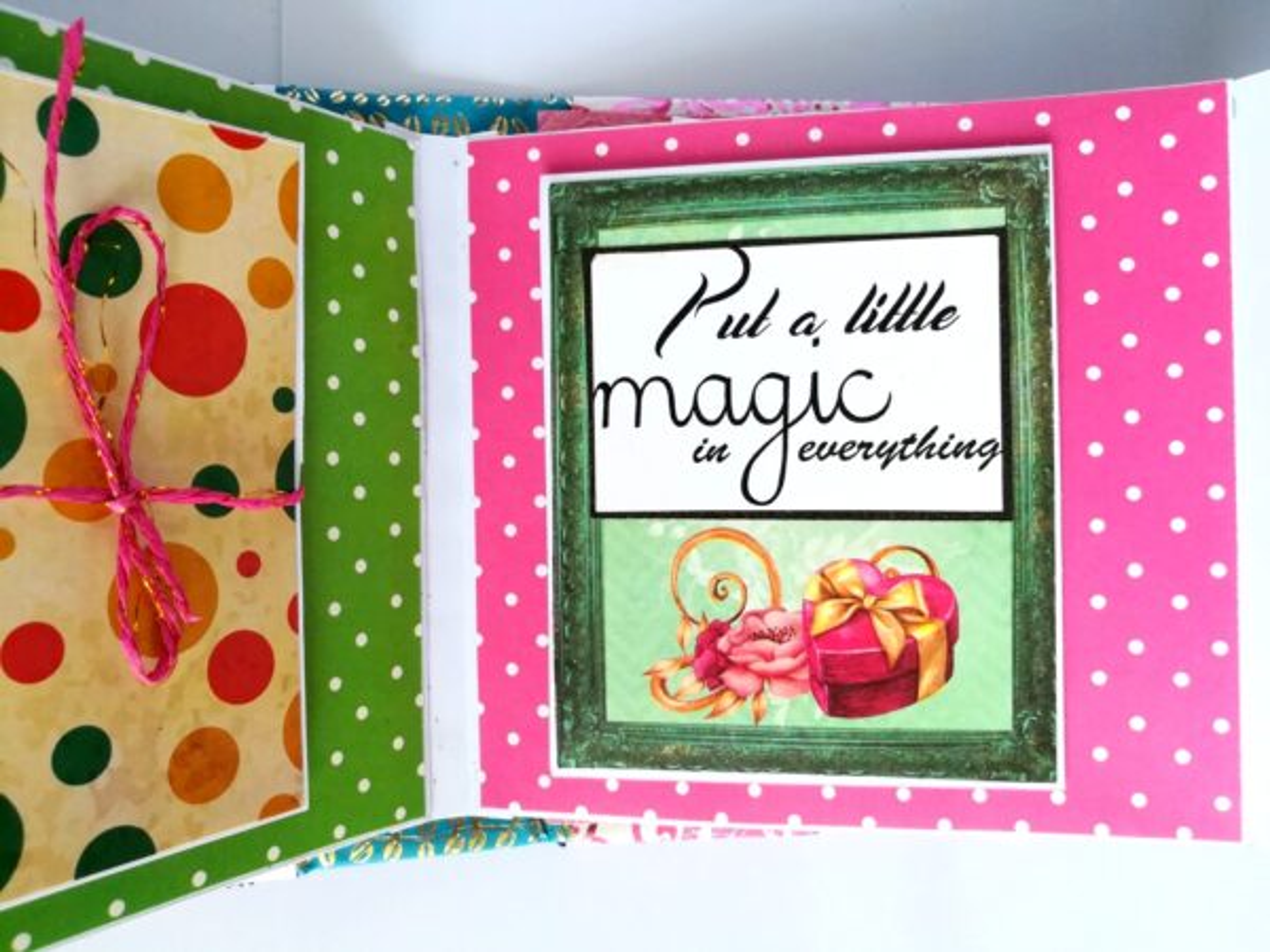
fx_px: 954
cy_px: 476
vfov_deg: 53.1
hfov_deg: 67.3
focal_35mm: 26
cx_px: 635
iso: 100
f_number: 2.2
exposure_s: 1/50
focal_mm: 3.83
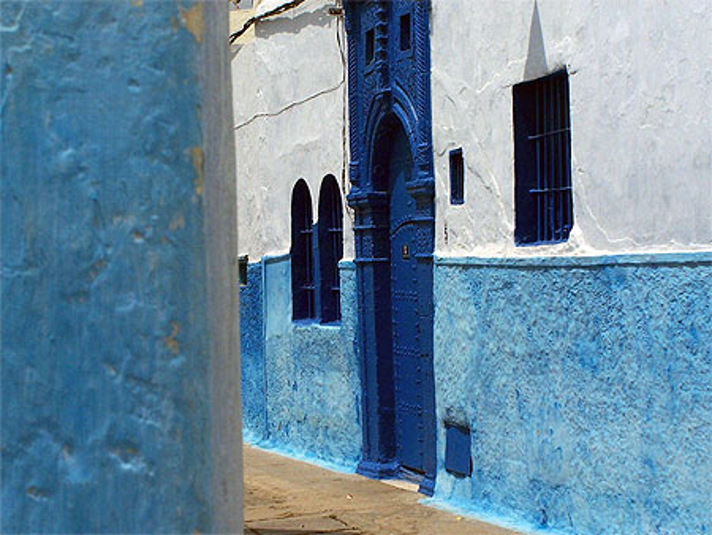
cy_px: 268
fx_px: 1688
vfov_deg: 18.0
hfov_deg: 23.8
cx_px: 356
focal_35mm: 82
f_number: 6.3
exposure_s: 1/1000
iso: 80
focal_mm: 13.7
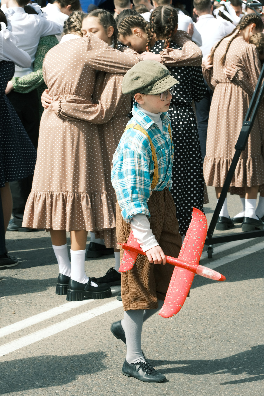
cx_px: 132
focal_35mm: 105
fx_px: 1155
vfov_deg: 19.5
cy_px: 198
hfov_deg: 13.0
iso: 200
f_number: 8
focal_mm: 70
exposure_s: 1/200
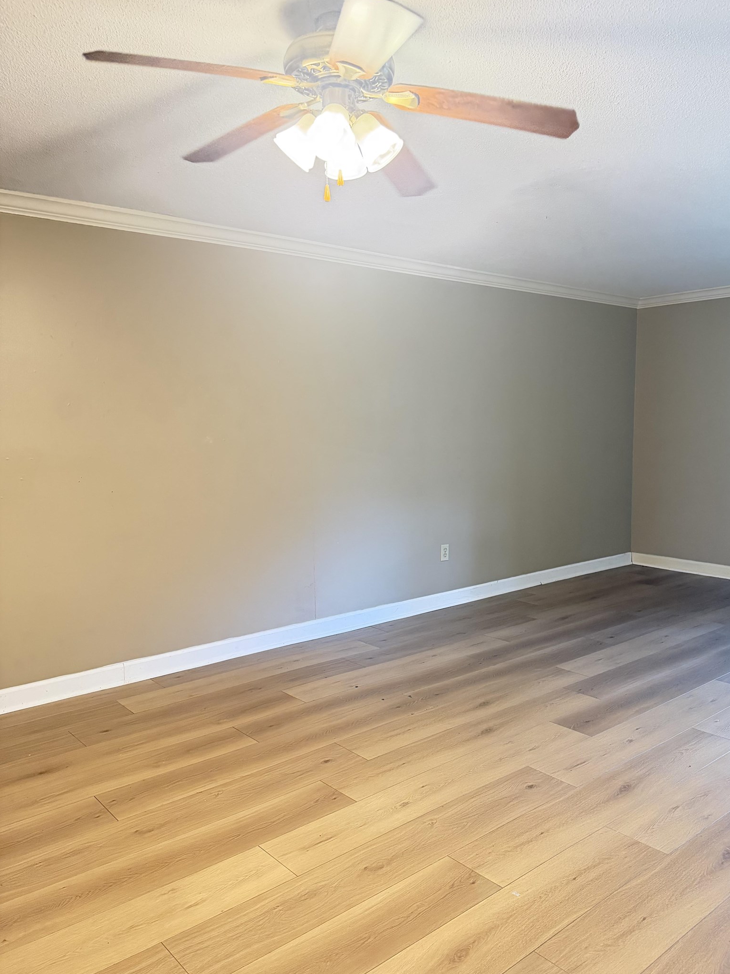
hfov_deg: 51.2
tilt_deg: -5.7
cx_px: 408
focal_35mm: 27
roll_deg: +0.7
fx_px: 759
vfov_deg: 65.3
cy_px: 498
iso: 800
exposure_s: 1/40
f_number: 1.78
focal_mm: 6.76
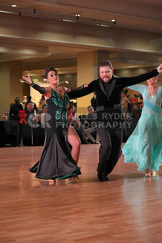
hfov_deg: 16.3
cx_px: 81
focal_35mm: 84
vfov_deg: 24.2
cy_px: 122
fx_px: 567
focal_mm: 84
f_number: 4
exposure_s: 1/500
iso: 2000
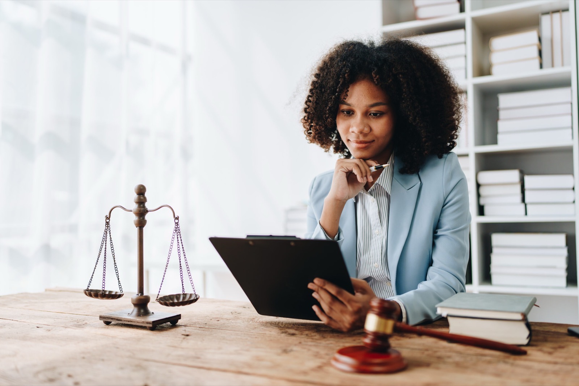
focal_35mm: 35
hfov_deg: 54.4
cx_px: 290
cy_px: 193
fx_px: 563
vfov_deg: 37.9
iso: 100
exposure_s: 1/1000
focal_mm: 35
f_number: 1.4
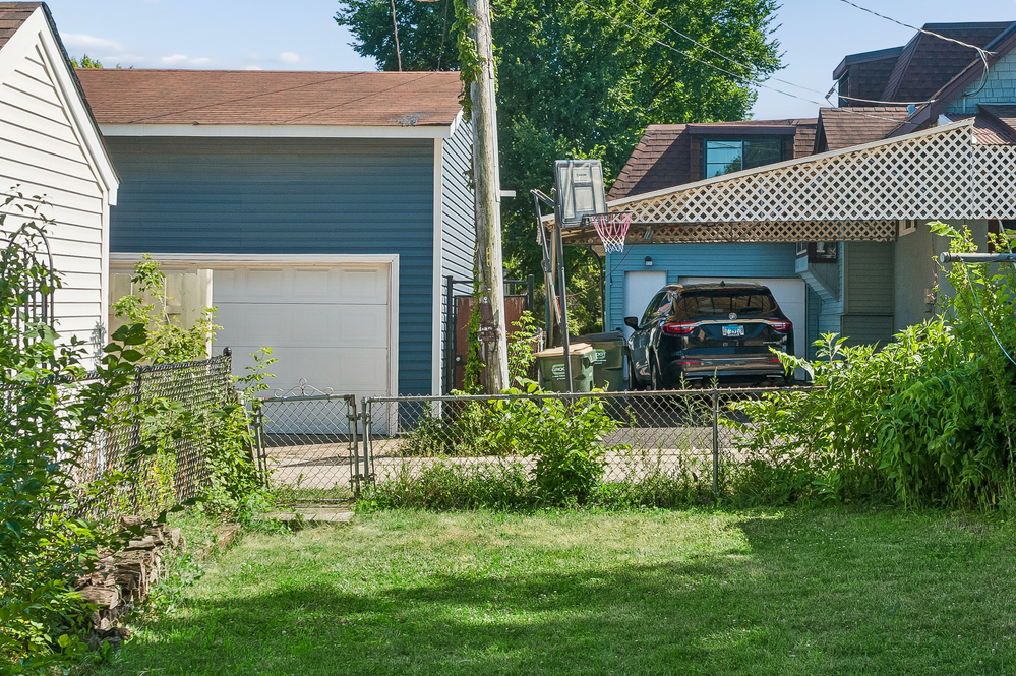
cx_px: 591
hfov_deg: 38.1
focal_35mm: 52
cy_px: 340
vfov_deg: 26.0
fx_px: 1467
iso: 400
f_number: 8
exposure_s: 1/640
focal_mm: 32
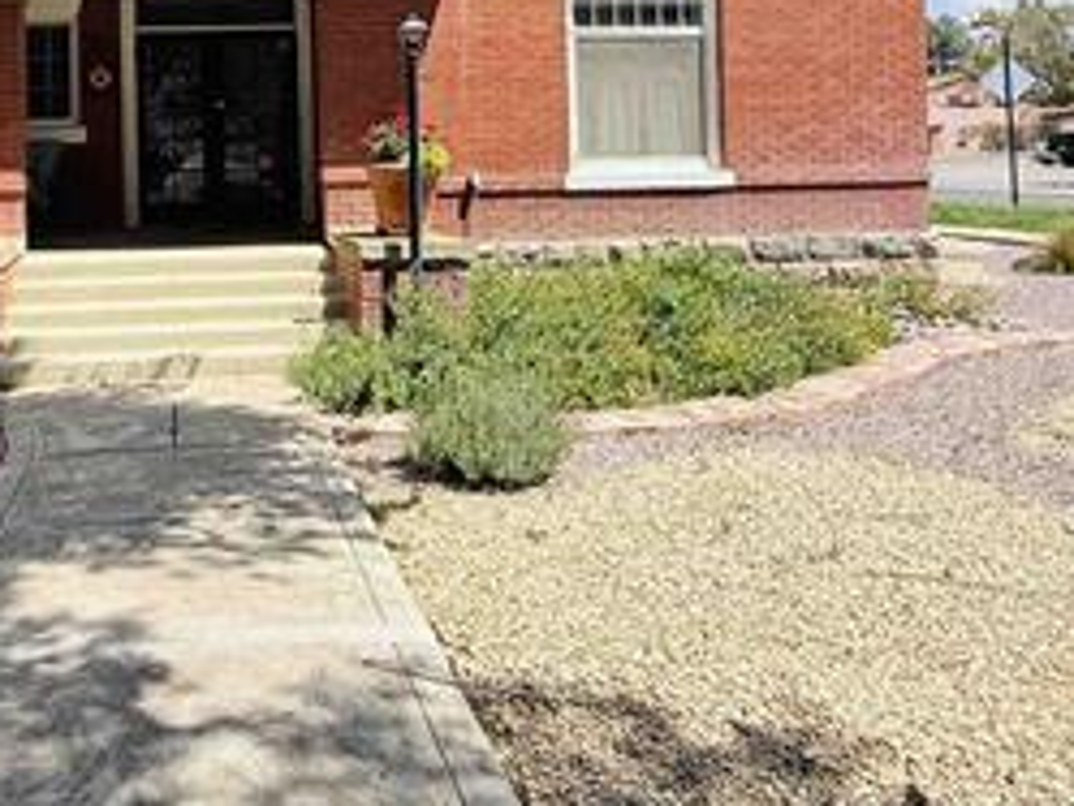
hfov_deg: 49.2
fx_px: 1117
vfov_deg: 38.1
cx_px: 259
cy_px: 151
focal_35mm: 36
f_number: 2.2
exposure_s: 1/1368
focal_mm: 2.22
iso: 50
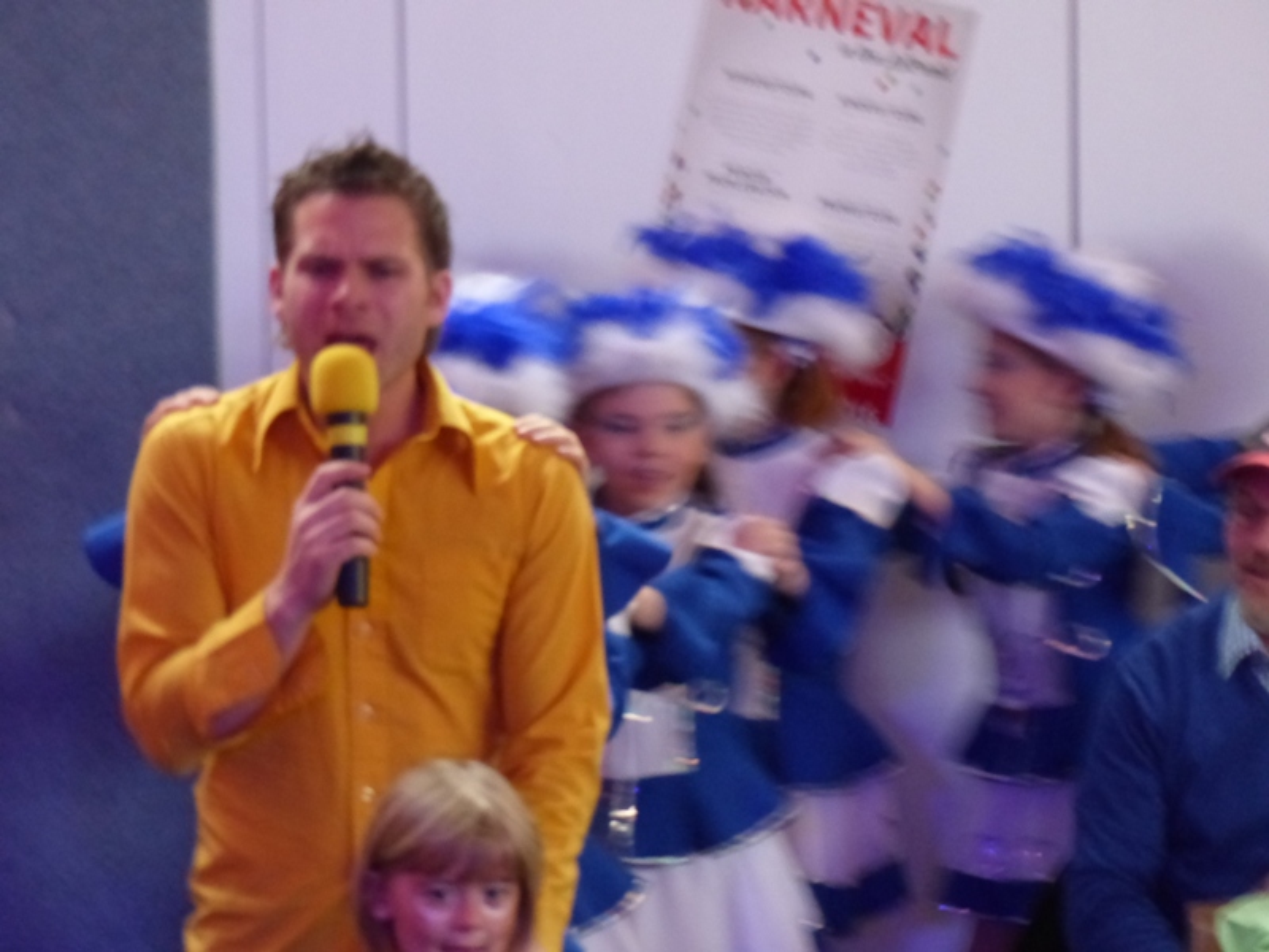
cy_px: 476
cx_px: 634
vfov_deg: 6.9
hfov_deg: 9.2
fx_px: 7845
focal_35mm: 214
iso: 800
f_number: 2.8
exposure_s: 1/25
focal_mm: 38.5
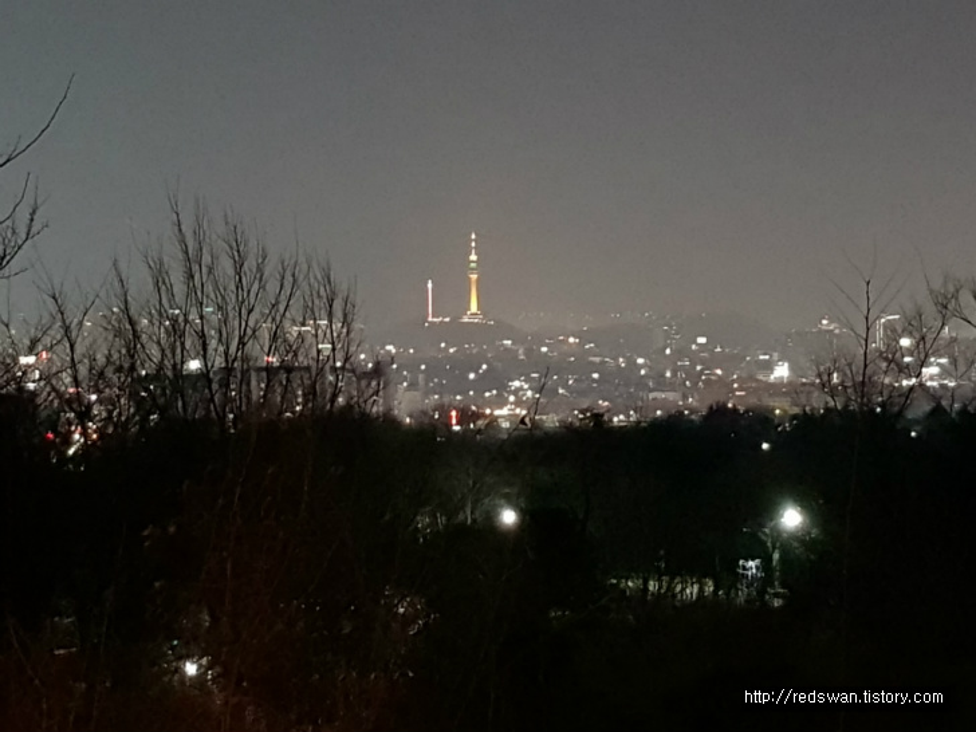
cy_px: 366
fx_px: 733
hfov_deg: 67.3
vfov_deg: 53.1
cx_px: 488
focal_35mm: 26
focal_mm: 4.2
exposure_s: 1/10
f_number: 1.7
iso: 800
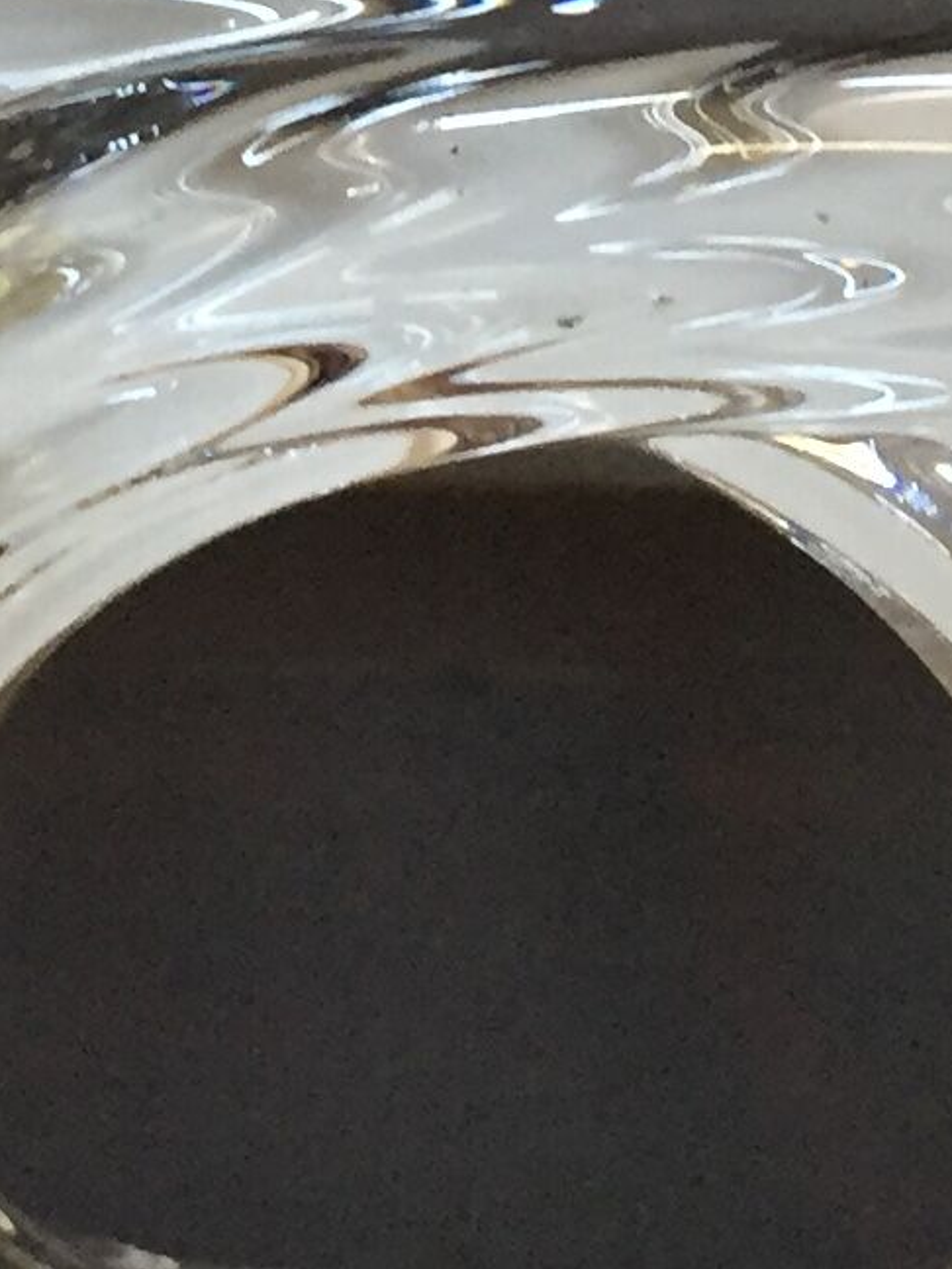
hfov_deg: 10.2
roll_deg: -2.3
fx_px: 5354
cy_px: -233
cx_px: 543
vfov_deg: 13.2
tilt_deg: -19.2
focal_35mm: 146
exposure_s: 1/33
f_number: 2.2
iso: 160
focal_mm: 4.15
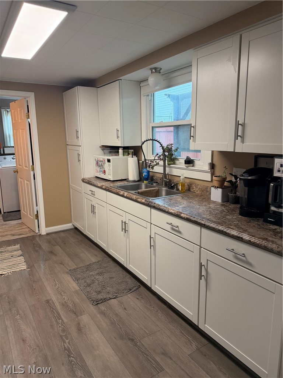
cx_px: 142
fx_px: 262
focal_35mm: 24
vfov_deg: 71.6
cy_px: 189
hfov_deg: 56.8
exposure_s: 1/169
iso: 200
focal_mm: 6.76
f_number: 1.78
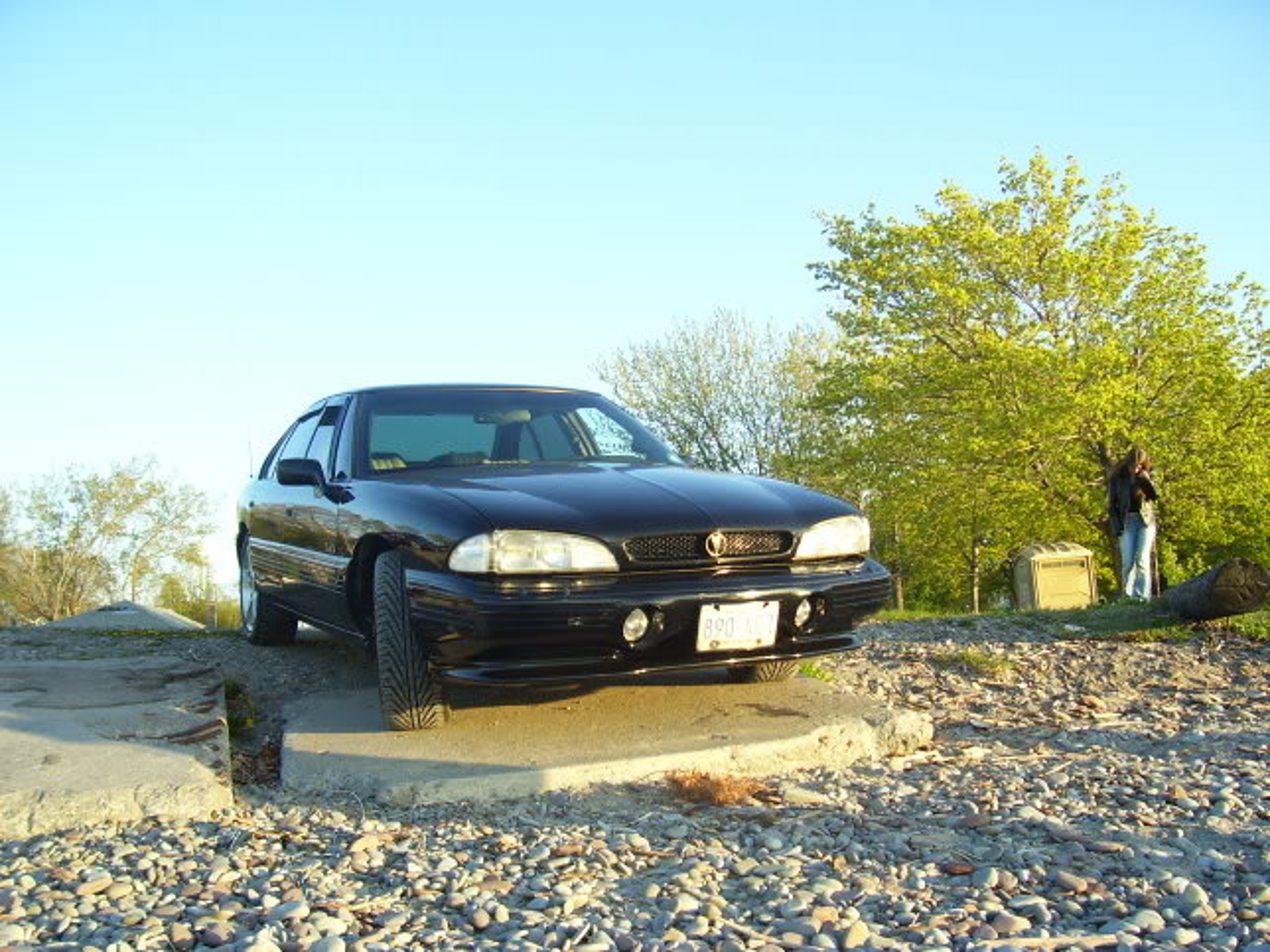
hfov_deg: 54.0
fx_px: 1247
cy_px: 476
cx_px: 635
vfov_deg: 41.8
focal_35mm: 34
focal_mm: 5.6
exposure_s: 1/250
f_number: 2.7
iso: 80
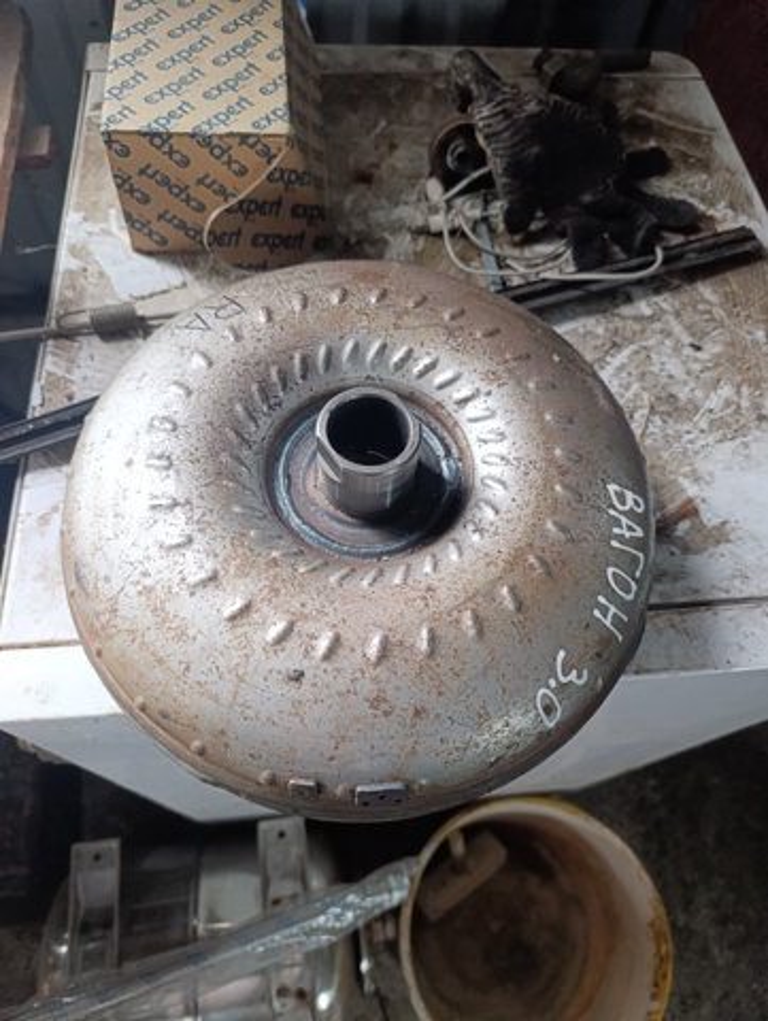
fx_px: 679
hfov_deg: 59.0
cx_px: 384
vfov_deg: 73.9
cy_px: 510
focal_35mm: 23
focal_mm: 6.14
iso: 1000
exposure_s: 1/100
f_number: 1.6
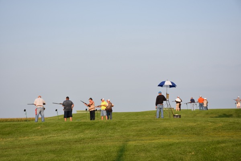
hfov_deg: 22.6
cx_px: 120
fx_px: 602
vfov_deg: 15.2
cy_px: 80
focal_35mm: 90
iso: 220
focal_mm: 60
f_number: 8
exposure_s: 1/500
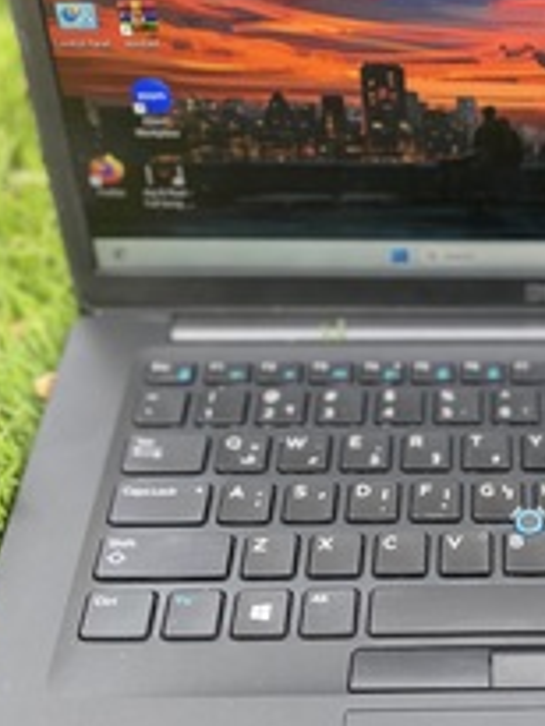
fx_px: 1216
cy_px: 321
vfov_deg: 33.2
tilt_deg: -47.0
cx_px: 557
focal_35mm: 58
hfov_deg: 24.0
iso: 125
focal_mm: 4.25
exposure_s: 1/113
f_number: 1.8
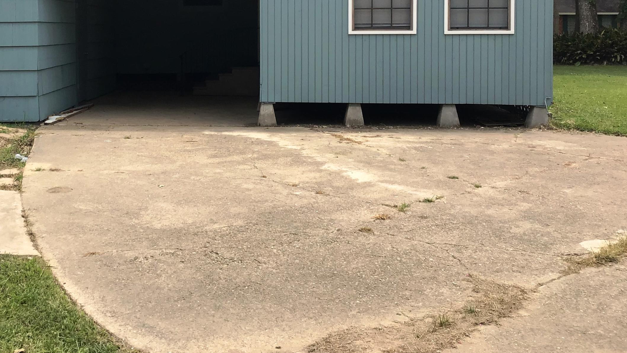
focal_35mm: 48
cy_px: 54
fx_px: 798
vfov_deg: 24.4
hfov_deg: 42.5
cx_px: 222
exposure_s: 1/1235
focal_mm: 3.3
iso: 25
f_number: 2.4
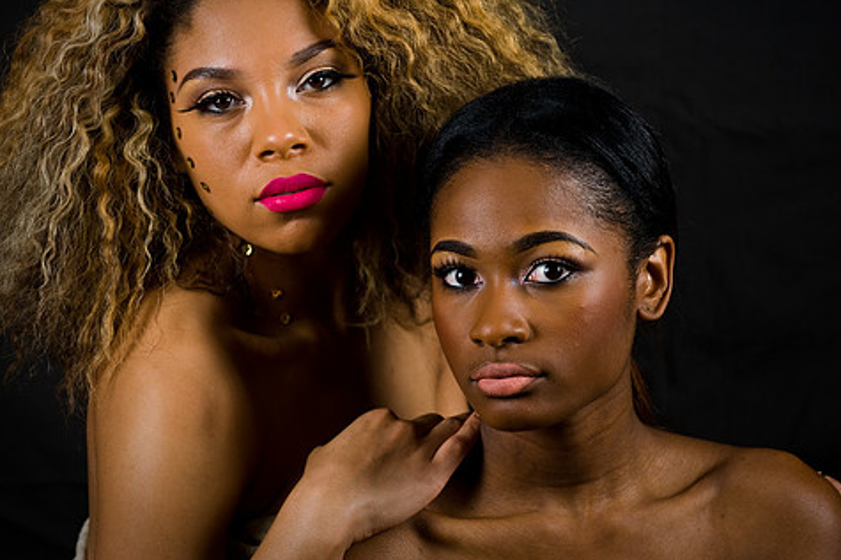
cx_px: 459
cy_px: 246
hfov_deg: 12.5
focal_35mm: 165
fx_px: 3852
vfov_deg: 8.3
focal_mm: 135
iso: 200
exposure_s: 1/125
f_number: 5.6
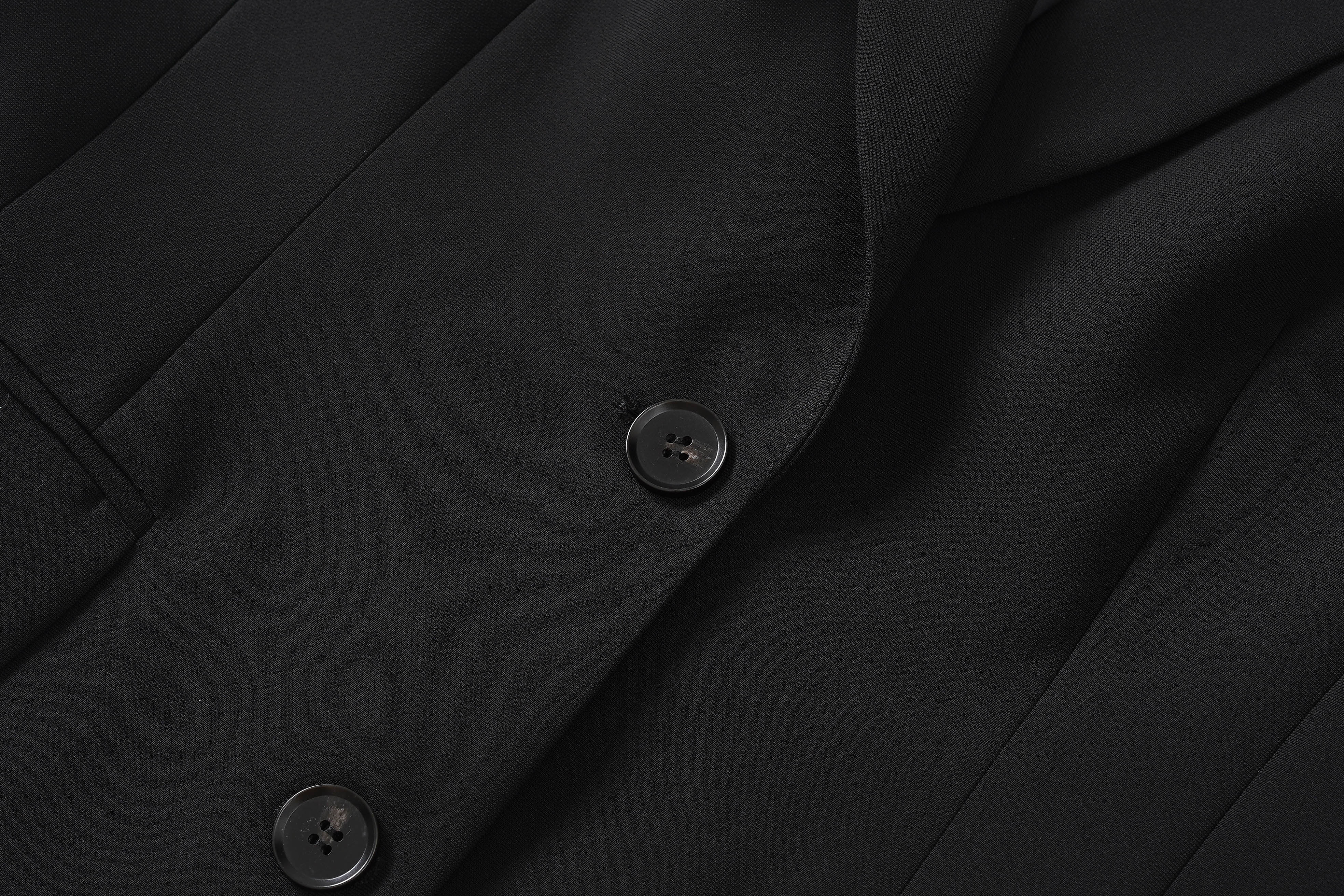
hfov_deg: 24.8
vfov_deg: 16.7
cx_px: 672
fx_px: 3061
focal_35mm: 82
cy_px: 448
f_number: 8
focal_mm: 55
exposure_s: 1/100
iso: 125
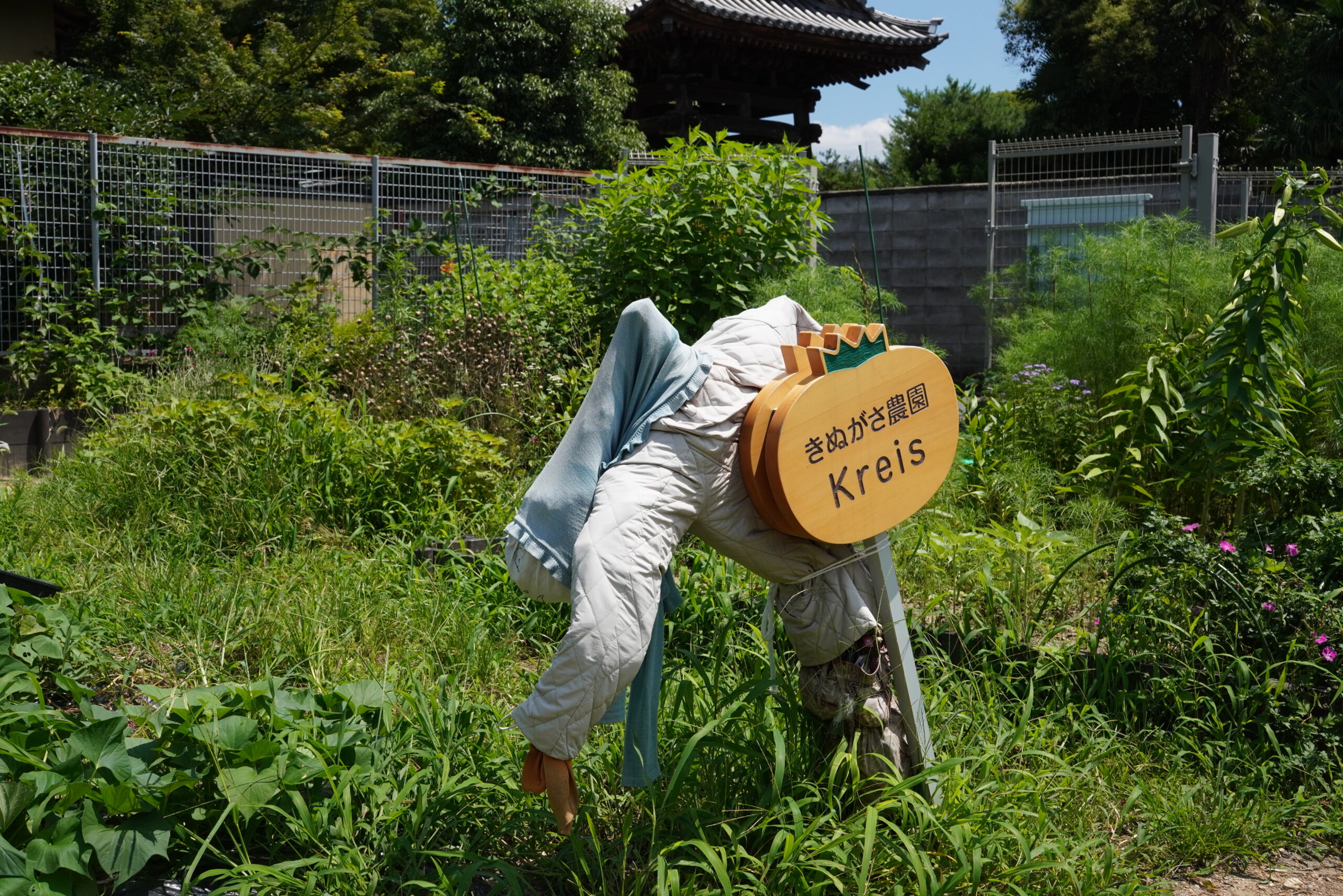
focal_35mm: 38
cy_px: 448
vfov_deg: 34.8
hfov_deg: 50.4
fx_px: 1427
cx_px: 672
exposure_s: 1/1250
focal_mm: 25.5
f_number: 7.1
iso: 400
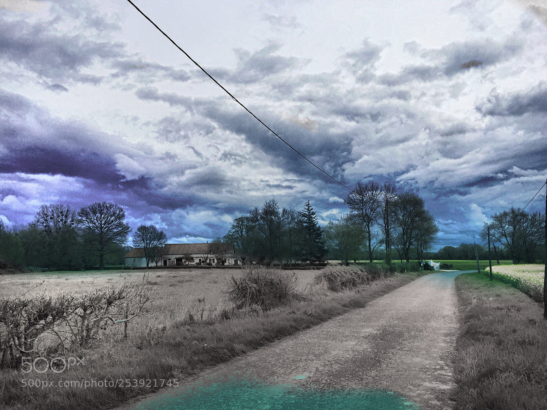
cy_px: 205
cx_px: 274
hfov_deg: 61.7
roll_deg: -0.1
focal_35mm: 29
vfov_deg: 48.2
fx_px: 458
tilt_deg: +5.7
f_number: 2.2
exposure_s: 1/4405
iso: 32
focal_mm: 4.15
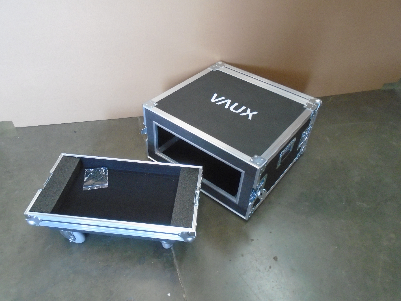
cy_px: 150
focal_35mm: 26
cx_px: 200
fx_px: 301
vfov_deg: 53.1
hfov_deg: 67.3
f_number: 3.2
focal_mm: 4.6
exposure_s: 1/30
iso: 400
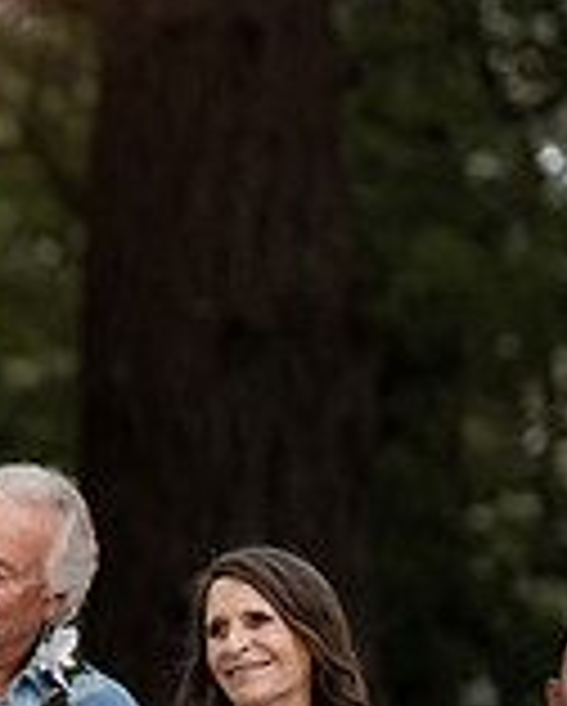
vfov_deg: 6.6
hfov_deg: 5.2
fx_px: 6155
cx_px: -414
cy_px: 546
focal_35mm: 294
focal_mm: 85
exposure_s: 1/400
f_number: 1.4
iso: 1600
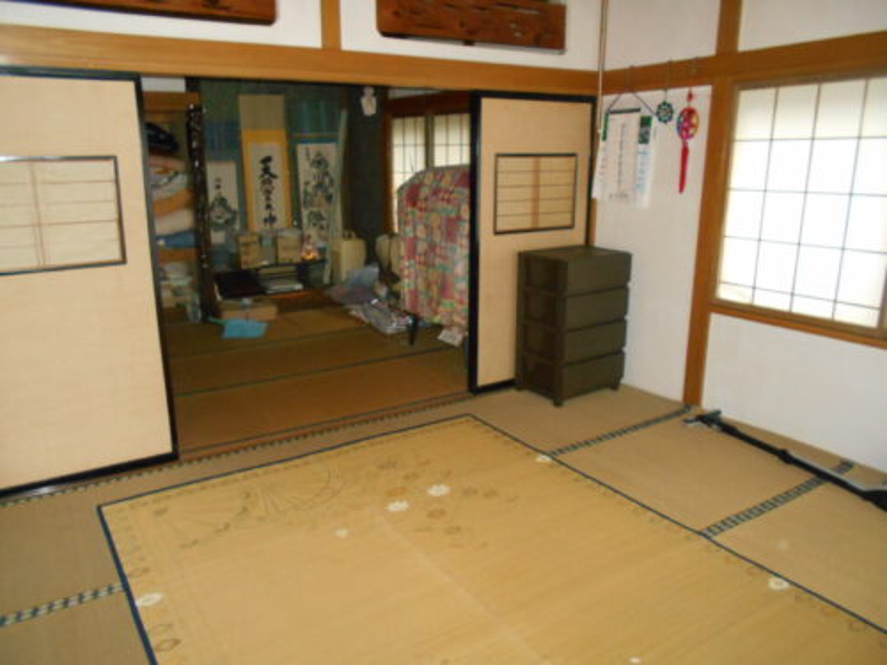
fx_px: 666
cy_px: 332
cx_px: 444
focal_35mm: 26
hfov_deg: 67.3
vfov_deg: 53.1
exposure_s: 1/25
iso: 720
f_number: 3.2
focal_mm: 4.6
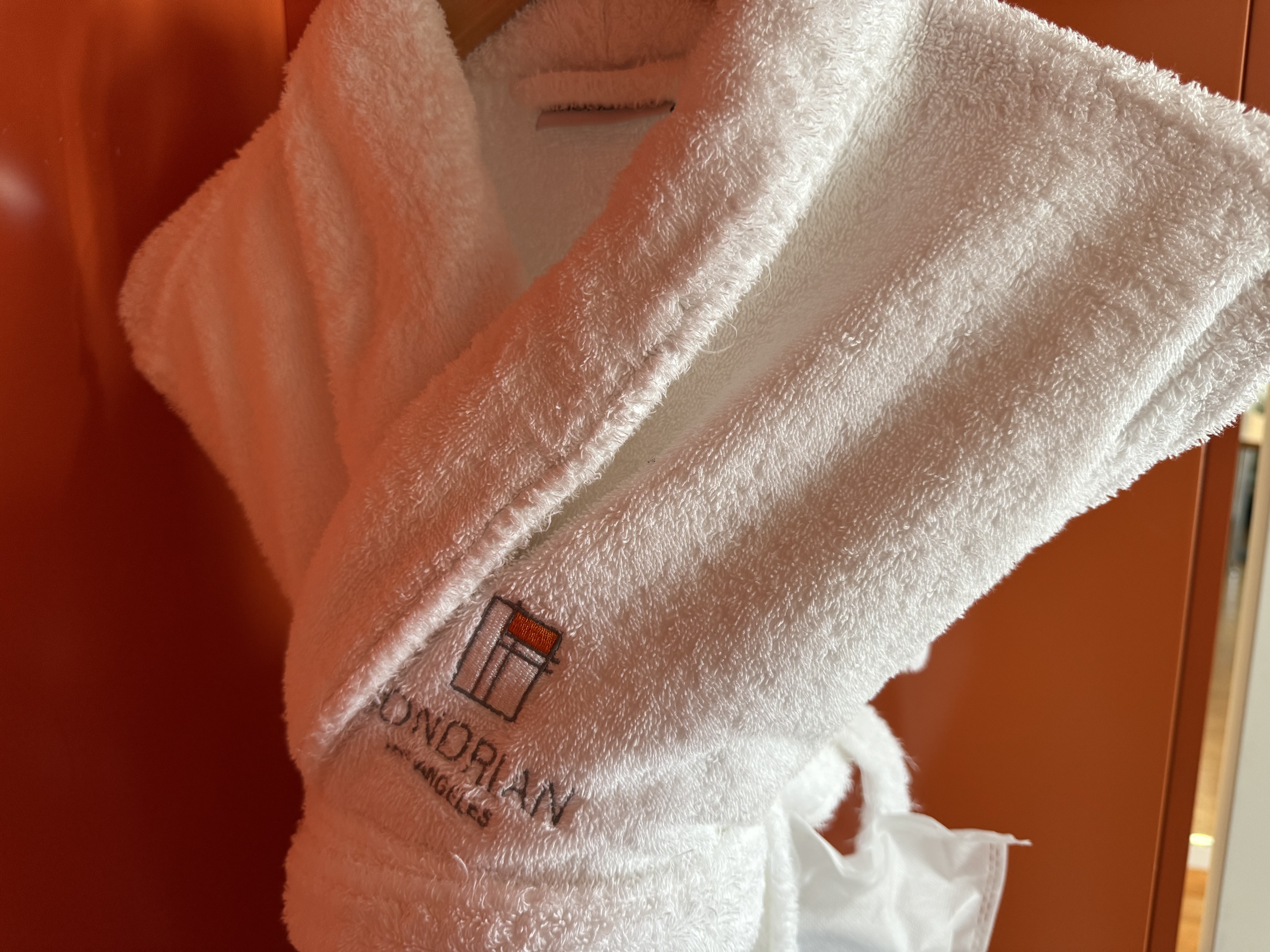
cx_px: 635
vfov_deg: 56.8
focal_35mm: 24
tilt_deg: -11.6
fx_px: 881
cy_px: 476
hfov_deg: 71.6
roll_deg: +0.6
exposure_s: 1/60
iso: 200
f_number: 1.78
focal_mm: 6.76
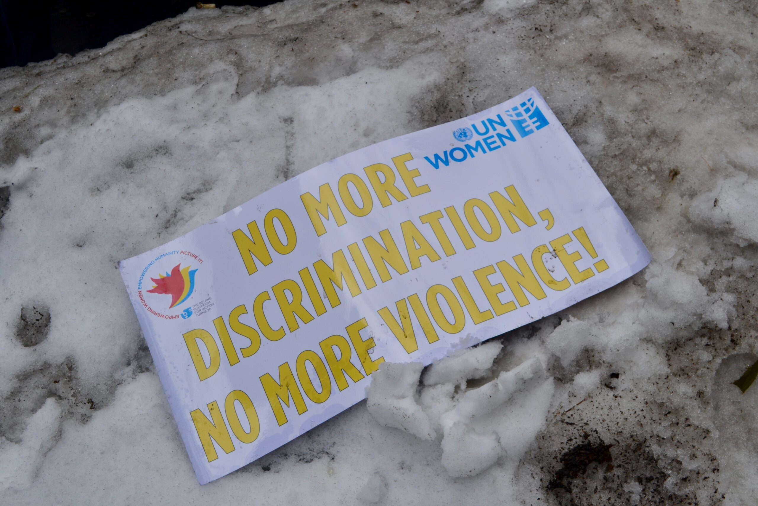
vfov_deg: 28.1
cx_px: 379
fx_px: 1011
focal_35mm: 48
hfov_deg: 41.1
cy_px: 253
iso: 100
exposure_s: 1/250
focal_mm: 32
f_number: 8
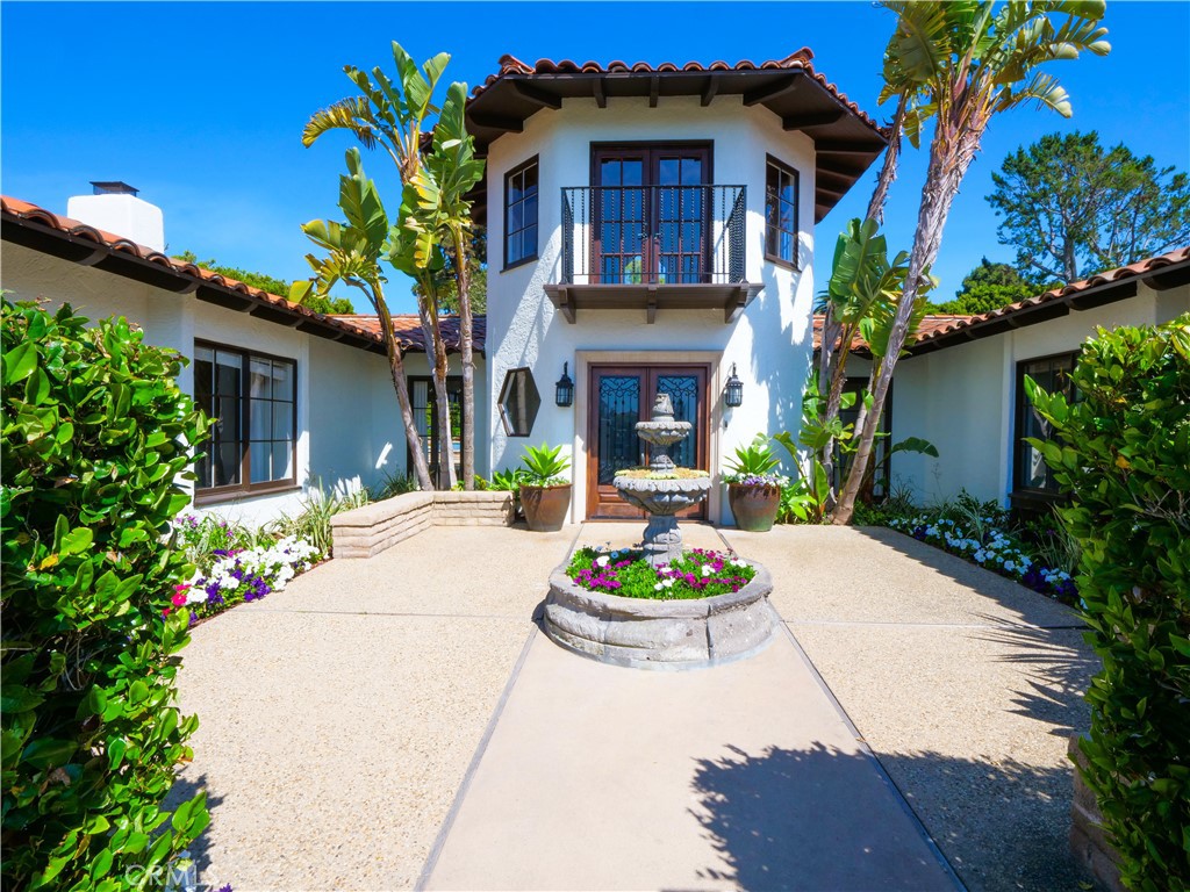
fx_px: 550
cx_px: 595
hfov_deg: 94.5
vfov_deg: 78.1
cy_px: 446
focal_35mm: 16
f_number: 14
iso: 200
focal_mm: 8
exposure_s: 1/100
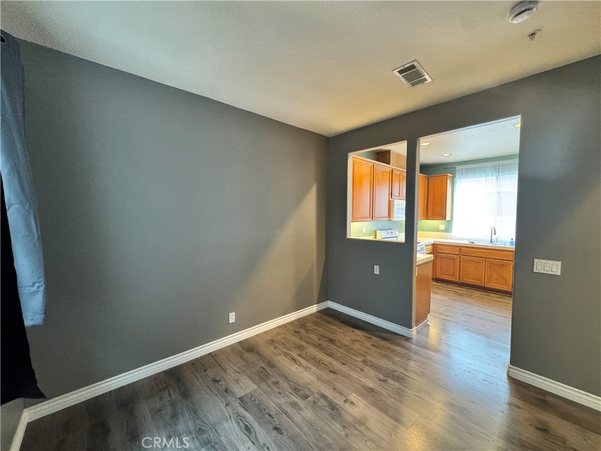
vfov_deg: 85.7
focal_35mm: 14
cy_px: 226
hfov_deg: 102.1
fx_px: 243
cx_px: 300
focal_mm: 2.22
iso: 640
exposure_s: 1/60
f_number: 2.2
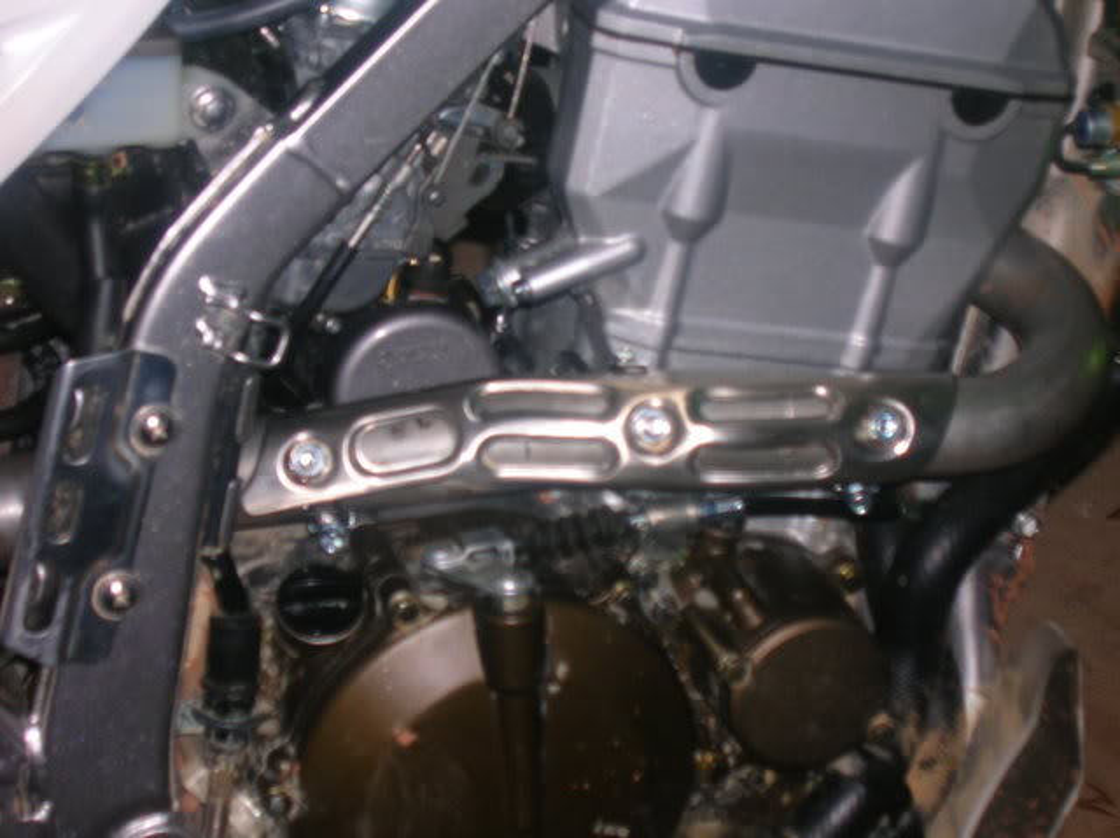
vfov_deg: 15.7
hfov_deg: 20.9
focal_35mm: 94
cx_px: 560
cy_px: 419
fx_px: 3039
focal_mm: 15.7
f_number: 4.7
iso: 67
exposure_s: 1/60.1
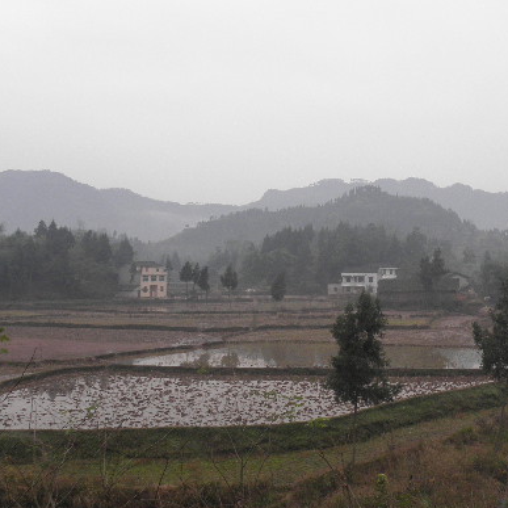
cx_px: 348
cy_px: 251
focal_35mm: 38
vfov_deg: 43.9
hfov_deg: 43.1
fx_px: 631
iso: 64
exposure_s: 1/60
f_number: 3.2
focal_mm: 4.6
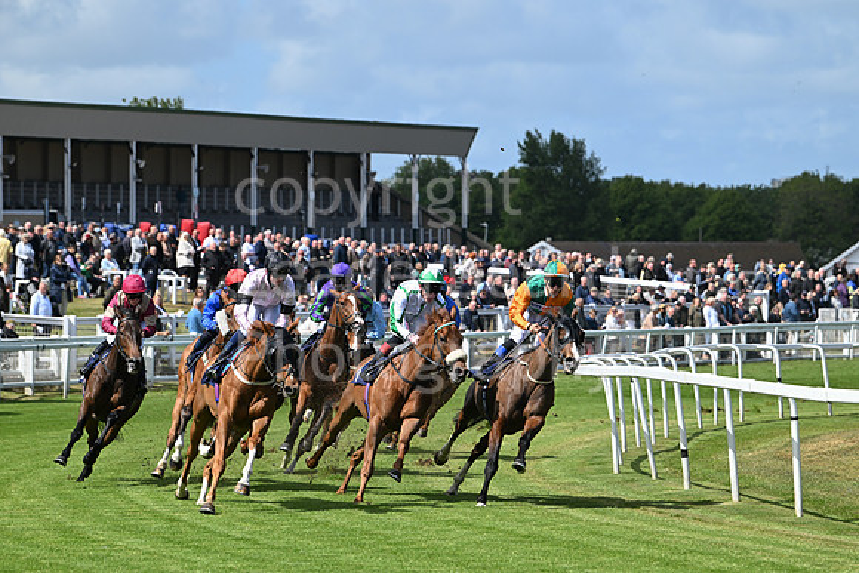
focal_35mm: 200
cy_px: 286
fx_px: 4773
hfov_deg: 10.3
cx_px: 430
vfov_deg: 6.9
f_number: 6.3
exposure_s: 1/1600
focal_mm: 200
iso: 400
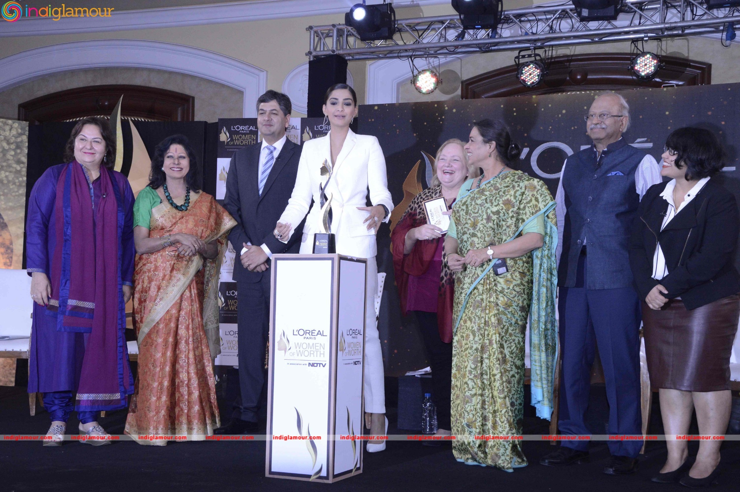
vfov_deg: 28.0
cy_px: 246
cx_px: 370
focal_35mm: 48
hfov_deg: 41.1
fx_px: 986
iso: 1600
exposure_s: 1/160
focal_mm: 32
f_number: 9
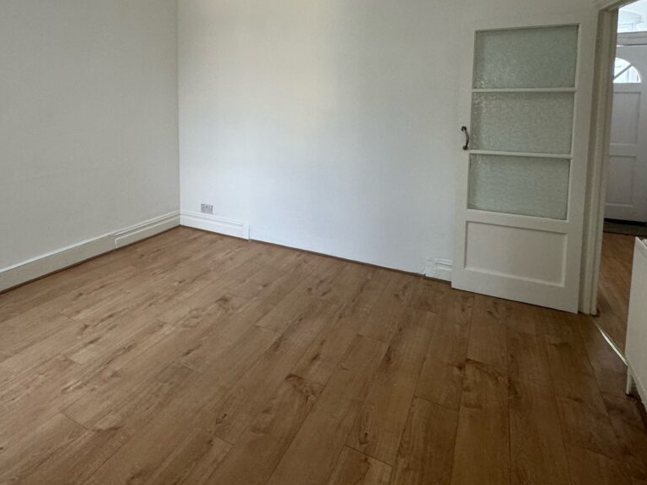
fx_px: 411
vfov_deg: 58.4
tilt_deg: -4.0
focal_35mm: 22
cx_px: 263
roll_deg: -0.8
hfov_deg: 75.7
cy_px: 131
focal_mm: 2.22
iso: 200
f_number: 2.2
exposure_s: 1/100
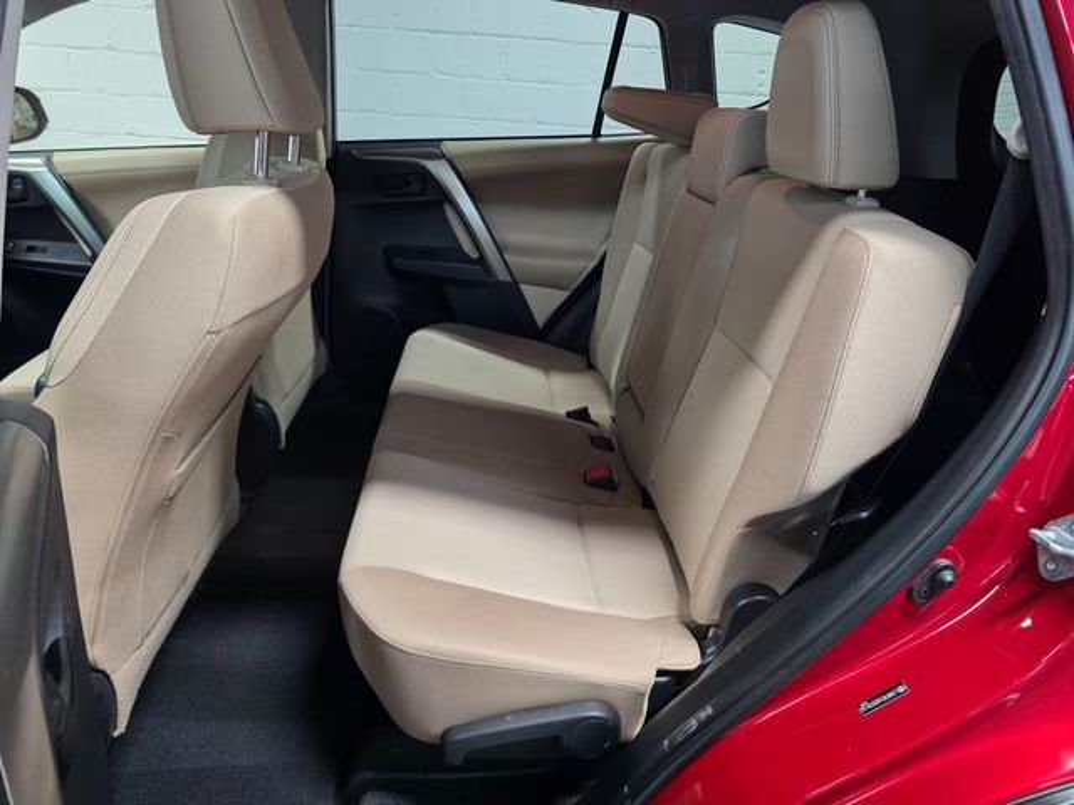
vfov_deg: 58.9
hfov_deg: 73.9
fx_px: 714
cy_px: 402
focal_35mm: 23
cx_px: 537
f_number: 1.7
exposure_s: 1/120
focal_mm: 6.3
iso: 320
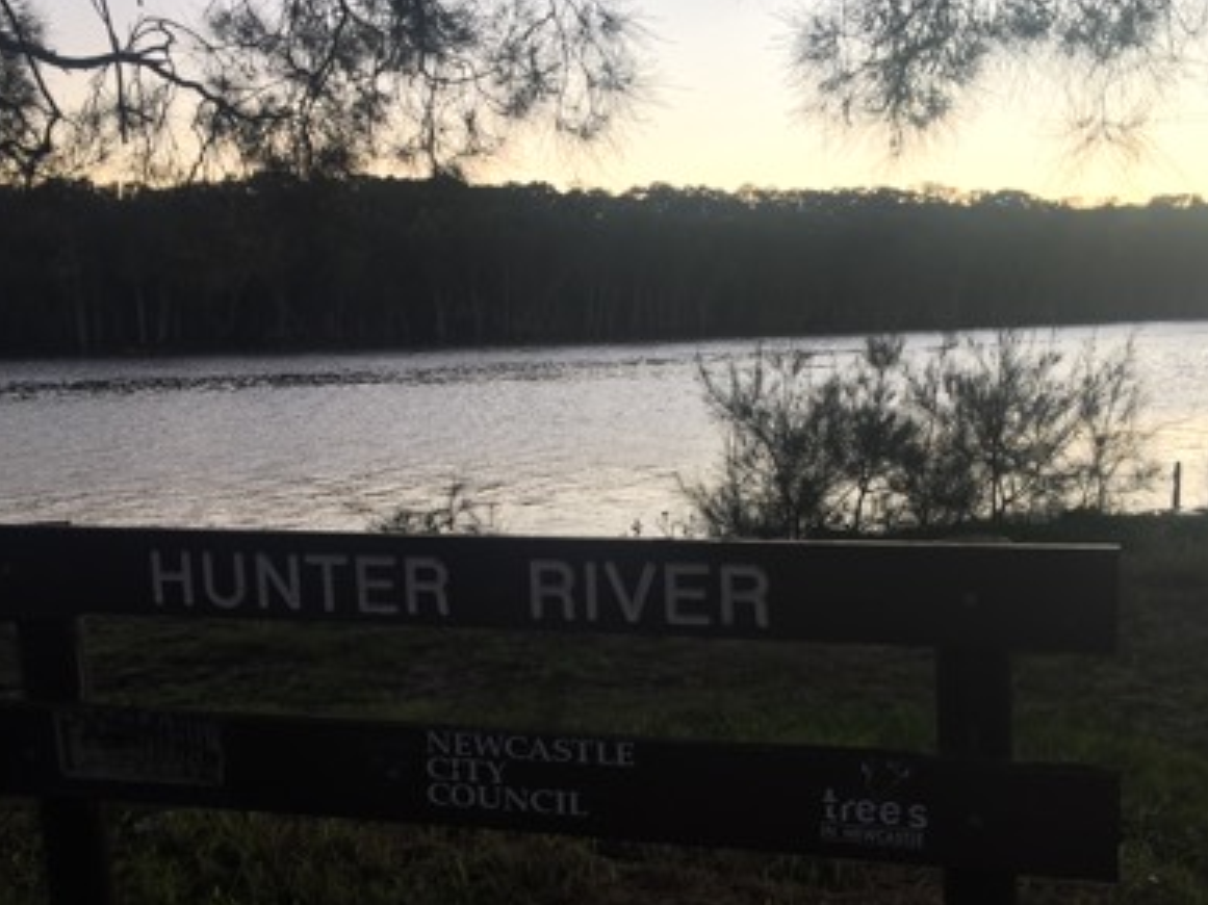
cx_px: 621
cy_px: 546
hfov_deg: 47.9
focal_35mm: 39
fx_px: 1361
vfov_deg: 36.7
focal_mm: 4.15
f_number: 2.2
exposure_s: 1/30
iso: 32
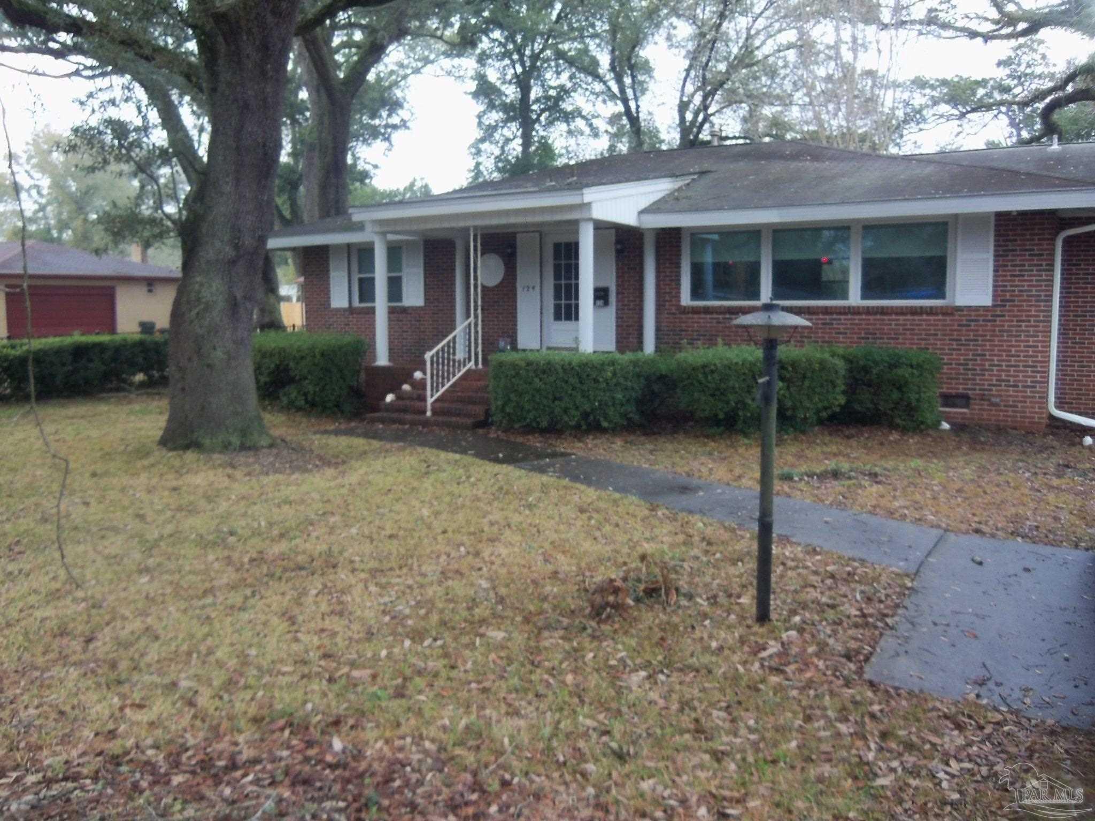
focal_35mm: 28
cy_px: 410
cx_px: 548
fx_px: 886
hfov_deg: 63.4
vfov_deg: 49.7
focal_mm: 5.1
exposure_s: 1/50
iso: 64
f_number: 3.9
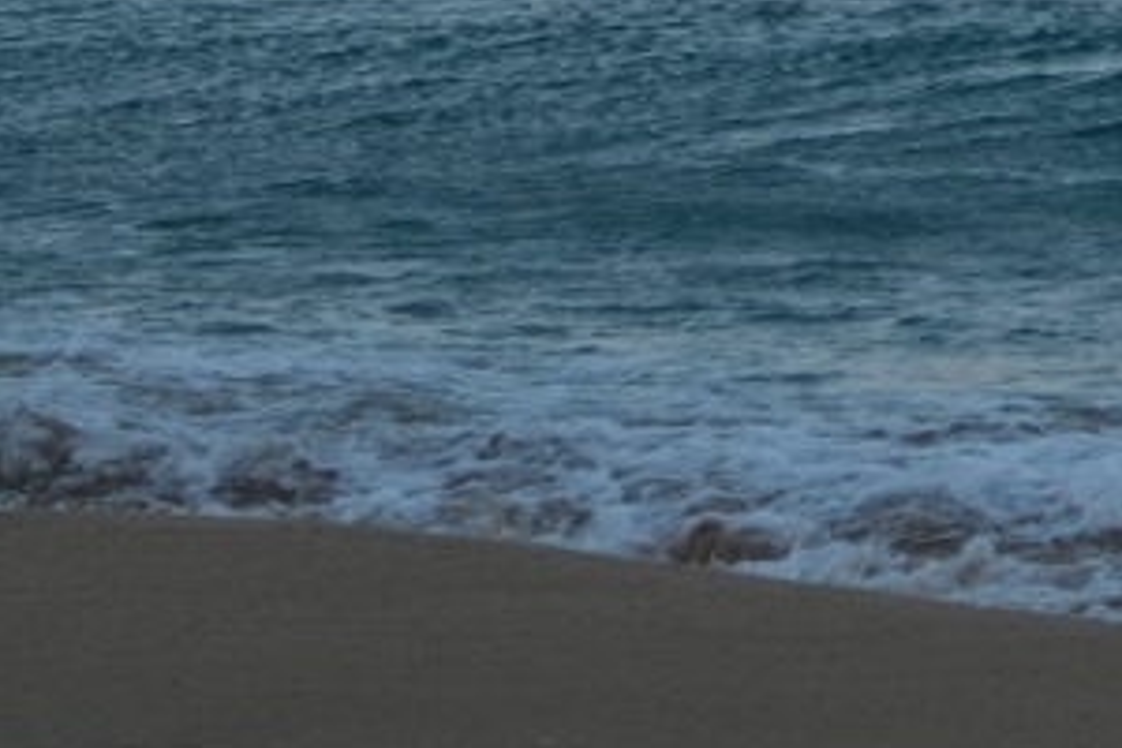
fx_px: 15520
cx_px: 1683
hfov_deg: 4.1
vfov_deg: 2.7
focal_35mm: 498
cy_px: -1096
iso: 125
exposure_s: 1/125
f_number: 4
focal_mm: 55
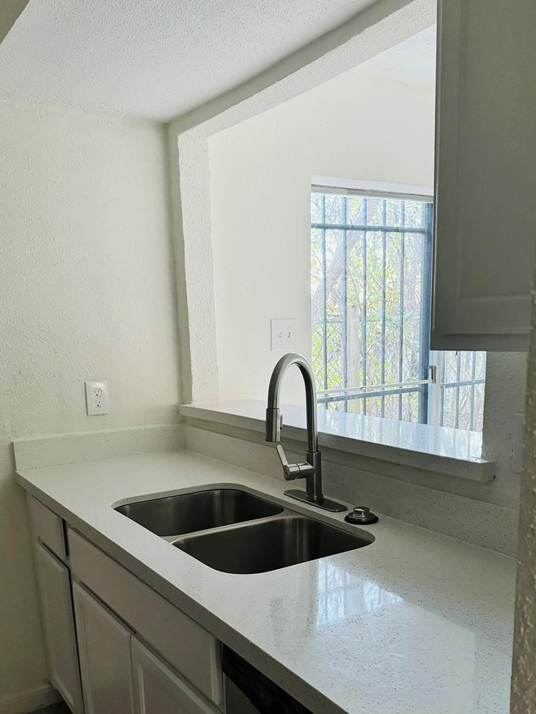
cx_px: 280
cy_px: 465
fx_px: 661
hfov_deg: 44.1
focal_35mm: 32
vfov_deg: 55.8
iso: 800
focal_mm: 6.86
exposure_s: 1/59
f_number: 1.78
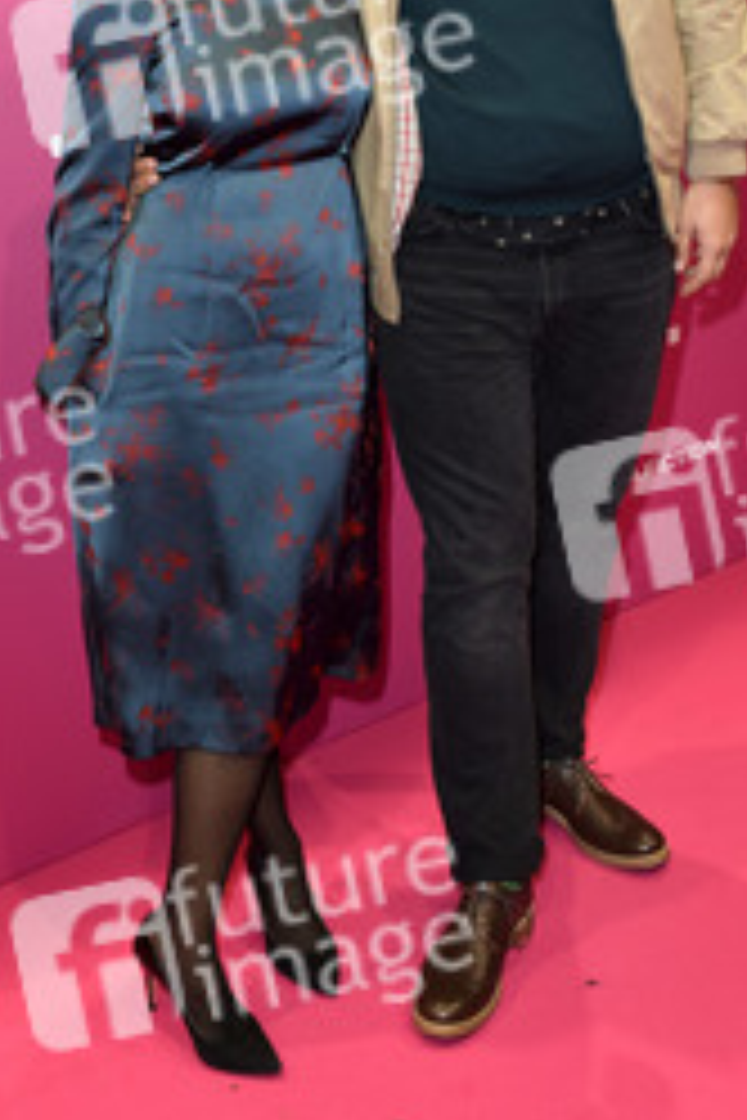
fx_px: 1649
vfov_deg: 36.6
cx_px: 374
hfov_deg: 25.5
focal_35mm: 53
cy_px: 270
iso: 500
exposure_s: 1/160
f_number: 6.3
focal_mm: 22
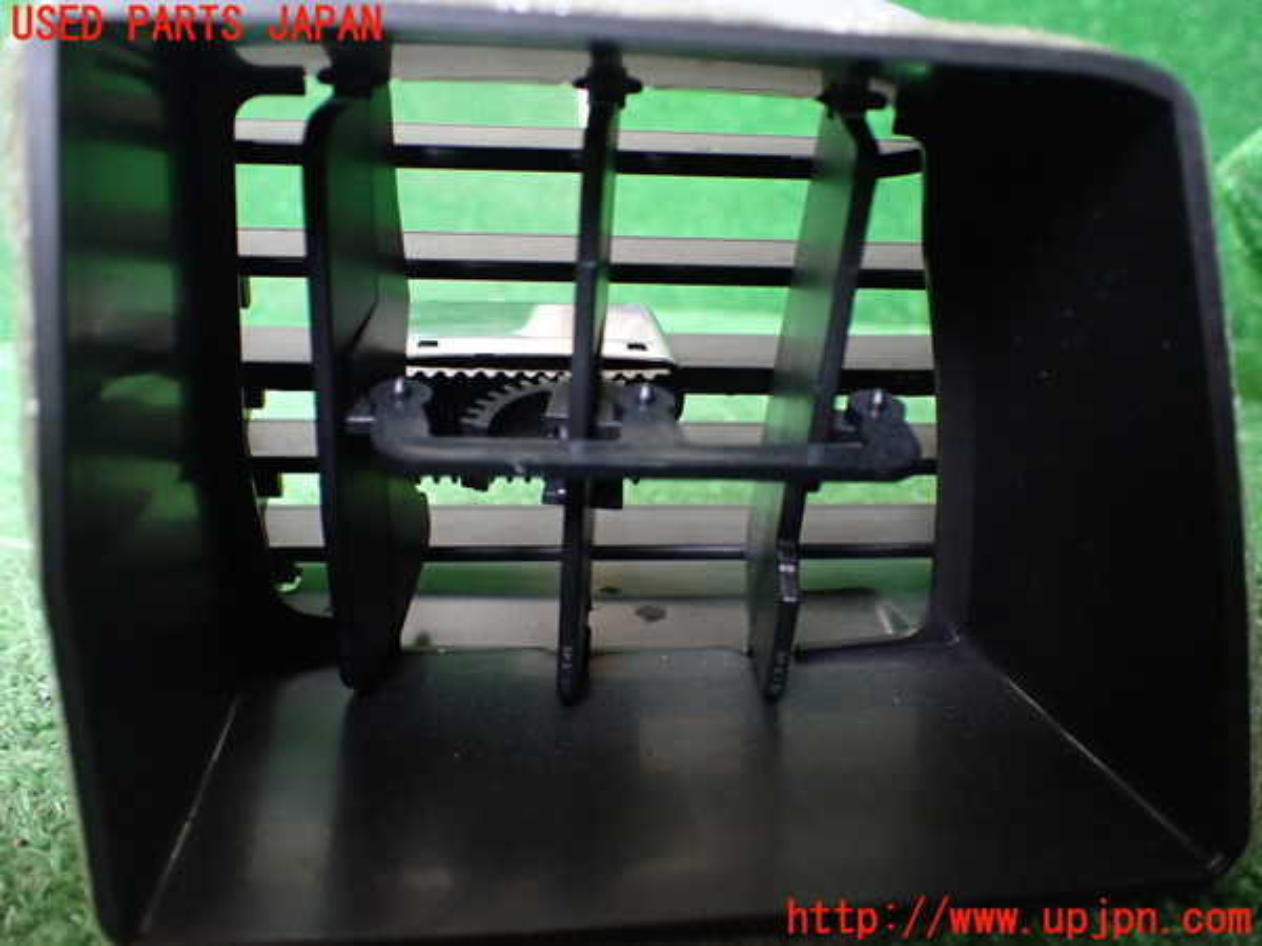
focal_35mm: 30
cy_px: 473
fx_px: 1094
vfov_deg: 46.8
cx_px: 631
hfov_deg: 60.0
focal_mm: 5.4
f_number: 2.3
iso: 800
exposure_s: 1/100
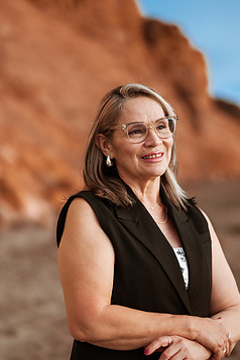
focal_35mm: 73
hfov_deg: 18.6
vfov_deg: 27.7
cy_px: 194
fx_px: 731
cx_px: 133
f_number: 1.4
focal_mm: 58
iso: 100
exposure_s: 1/5000
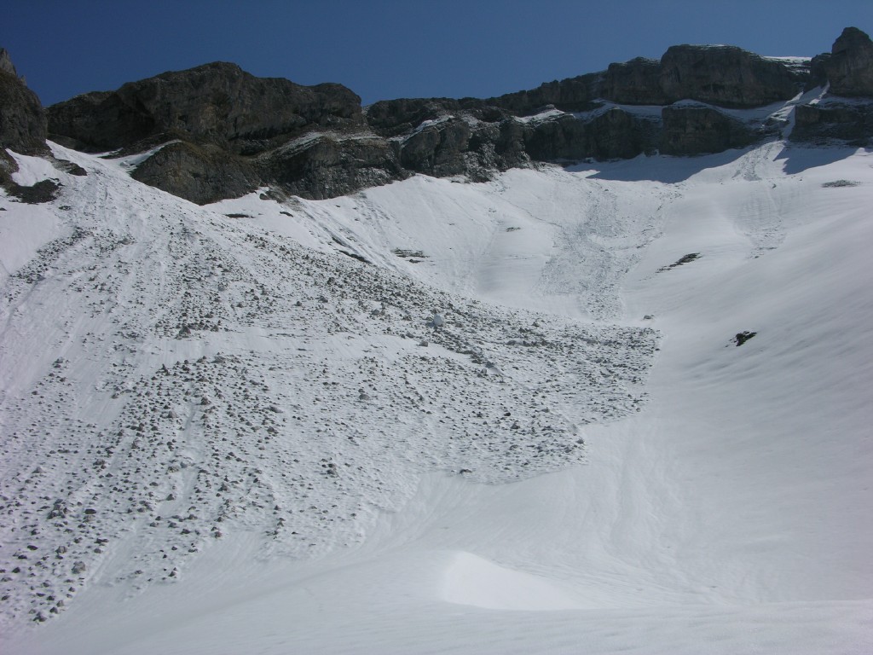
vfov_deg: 40.7
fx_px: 883
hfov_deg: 52.6
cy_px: 328
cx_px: 436
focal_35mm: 35
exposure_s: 1/590
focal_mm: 8.9
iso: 50
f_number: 8
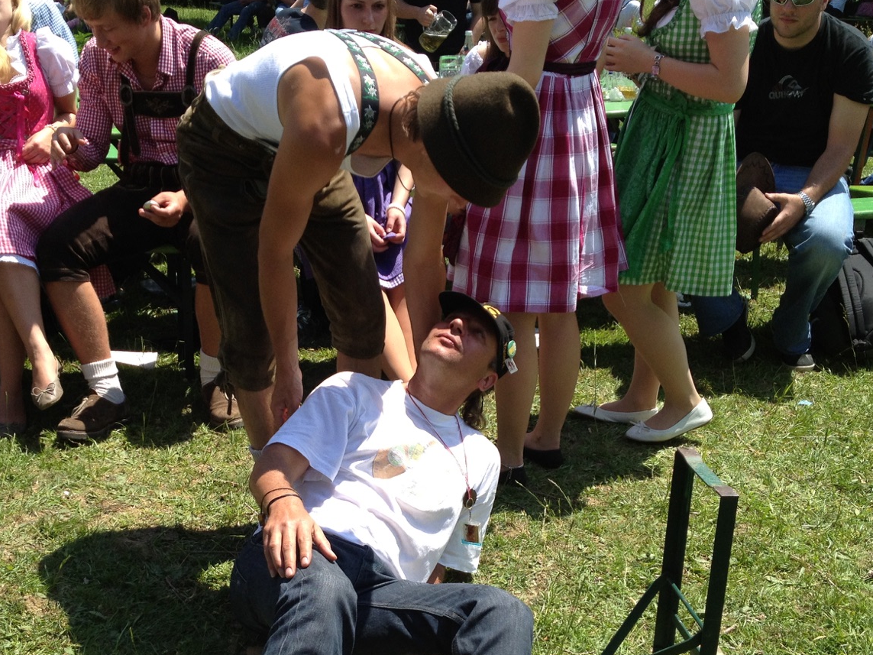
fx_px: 1236
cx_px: 364
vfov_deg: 29.5
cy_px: 426
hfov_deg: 38.8
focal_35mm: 49
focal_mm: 4.28
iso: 64
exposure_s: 1/1151
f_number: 2.4
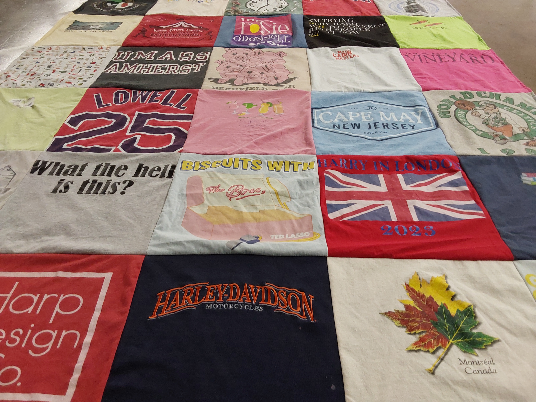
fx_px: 434
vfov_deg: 49.7
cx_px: 268
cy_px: 201
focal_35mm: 28
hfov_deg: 63.4
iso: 100
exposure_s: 1/60
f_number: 1.9
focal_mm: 2.91
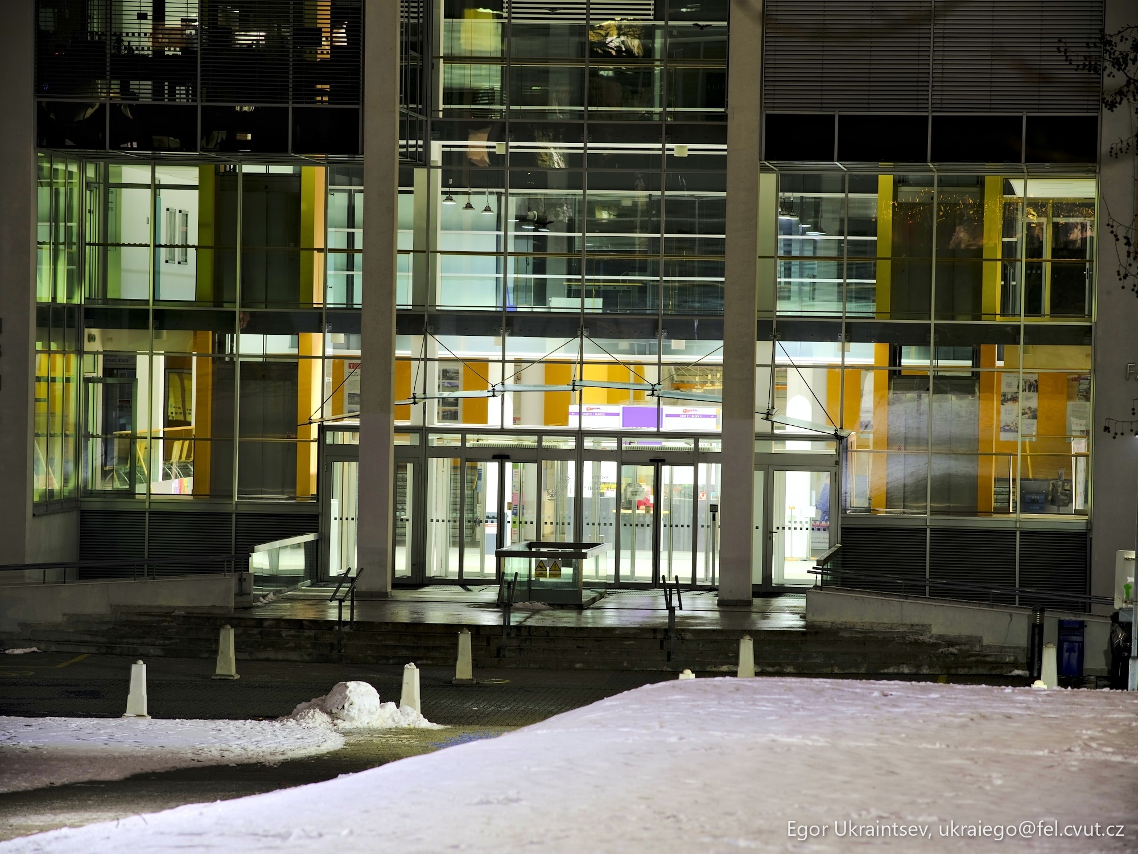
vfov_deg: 9.4
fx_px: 5194
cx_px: 569
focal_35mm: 158
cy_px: 427
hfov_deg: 12.5
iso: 100
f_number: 5.6
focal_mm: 200
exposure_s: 3.2
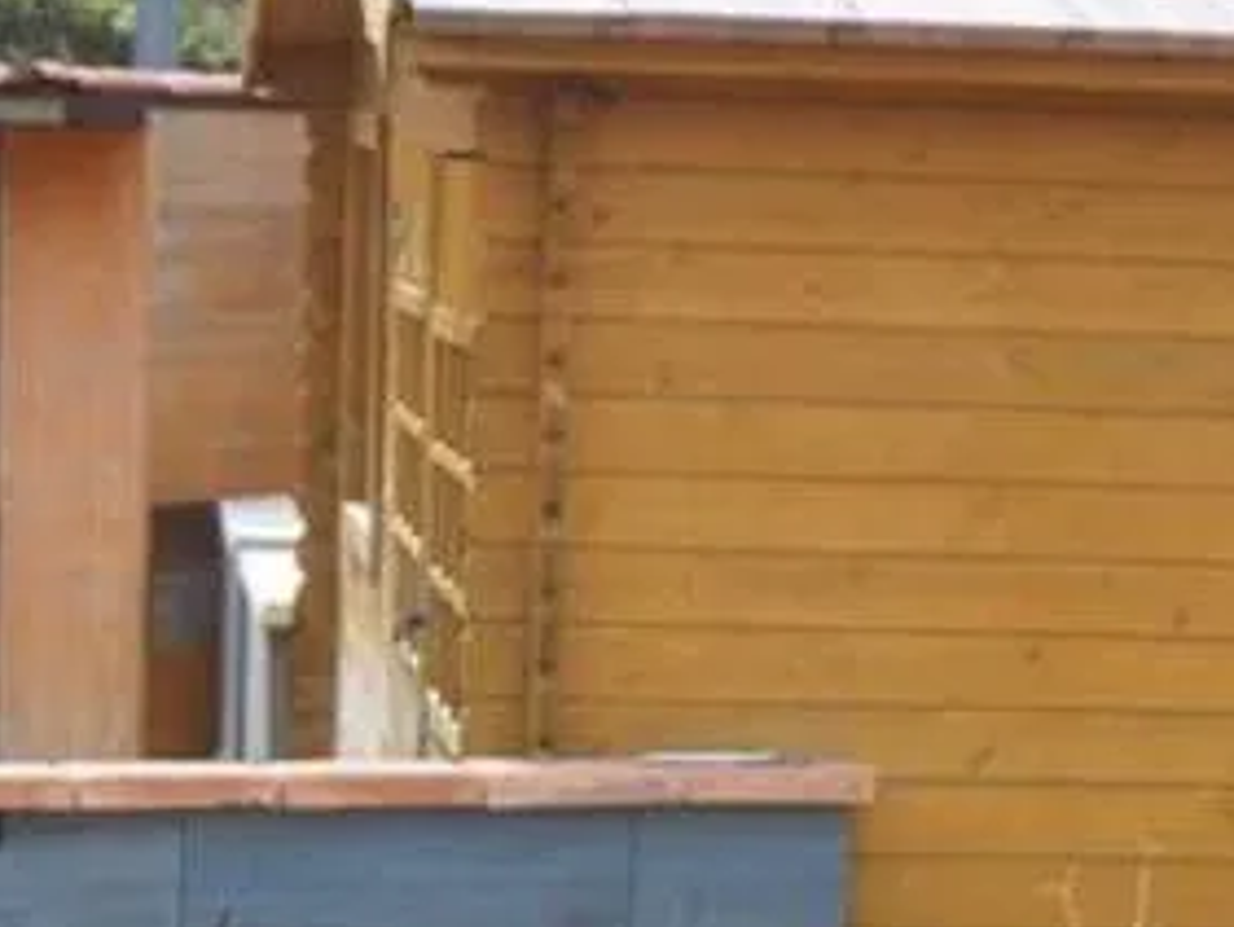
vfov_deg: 11.3
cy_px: 395
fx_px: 4672
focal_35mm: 131
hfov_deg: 15.0
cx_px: 347
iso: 80
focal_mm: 7.54
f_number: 2.8
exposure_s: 1/640
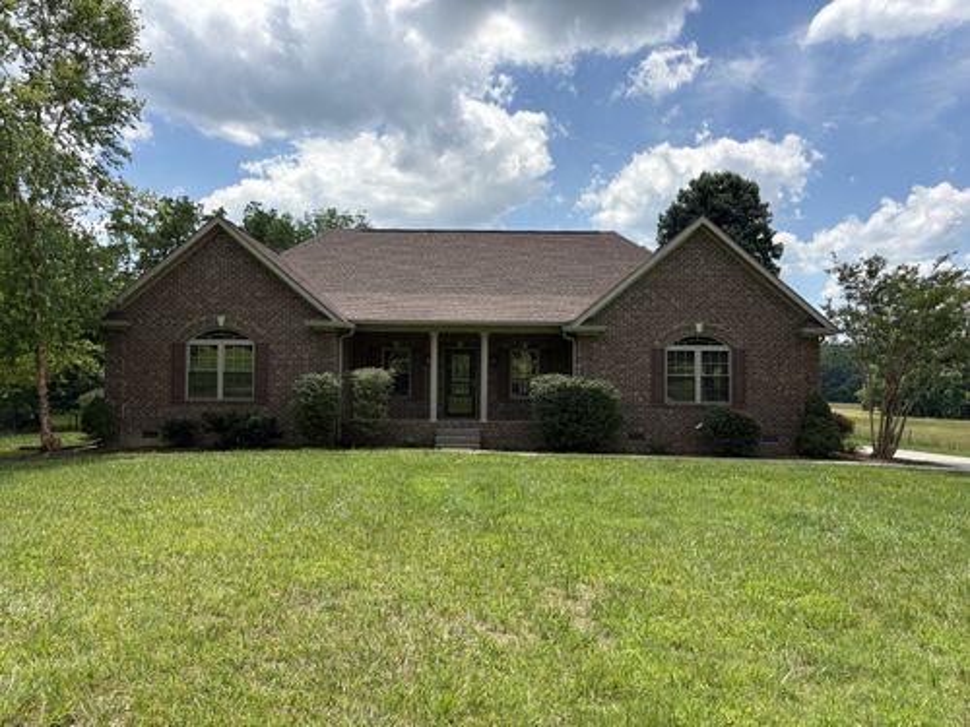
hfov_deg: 67.3
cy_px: 364
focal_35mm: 26
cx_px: 485
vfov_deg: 53.1
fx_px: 729
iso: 50
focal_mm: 5.96
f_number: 1.6
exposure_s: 1/2985
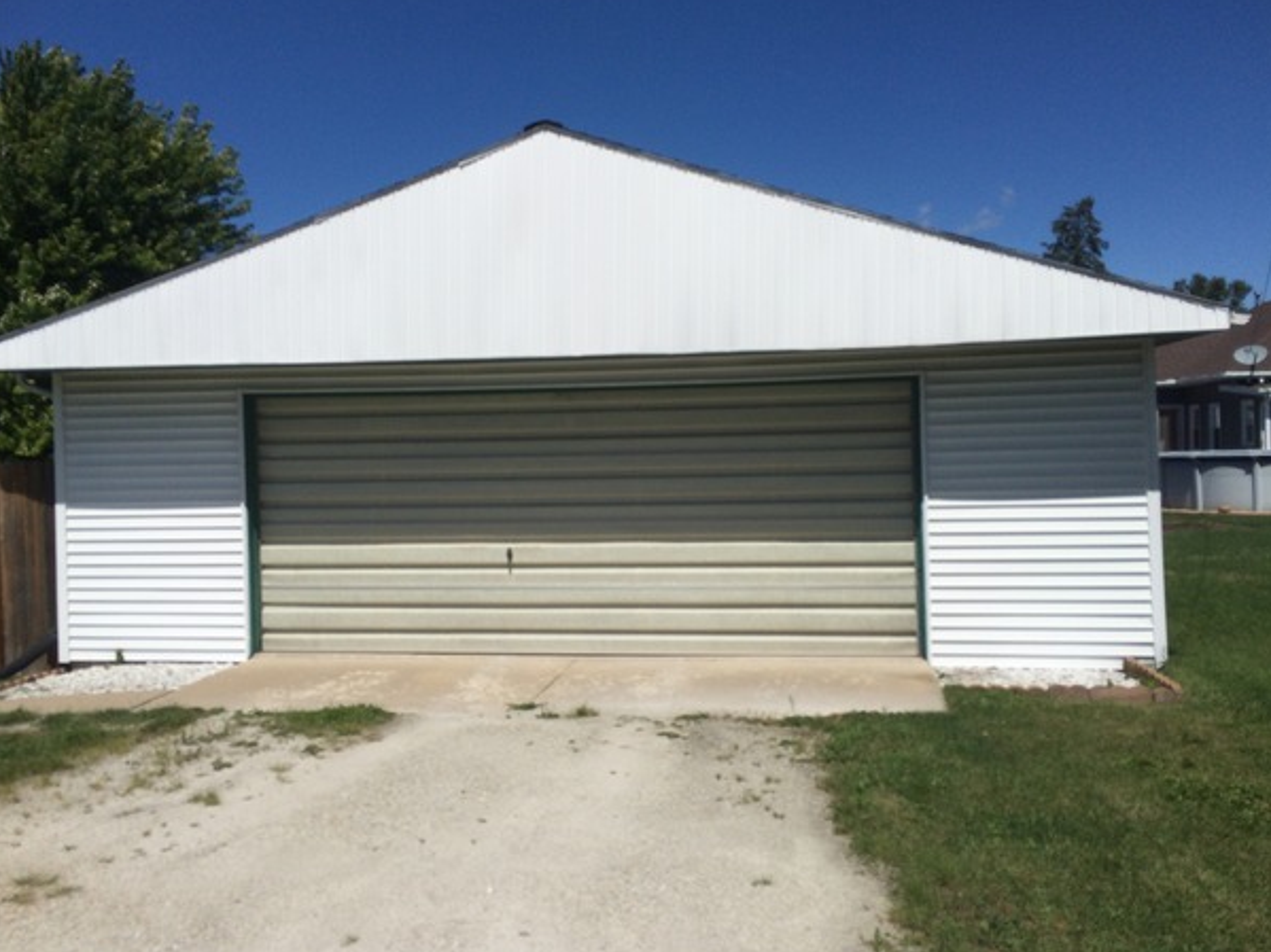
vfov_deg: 45.4
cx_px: 605
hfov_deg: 58.3
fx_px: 1138
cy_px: 464
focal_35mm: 31
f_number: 2.2
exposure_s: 1/5882
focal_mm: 4.15
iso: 32
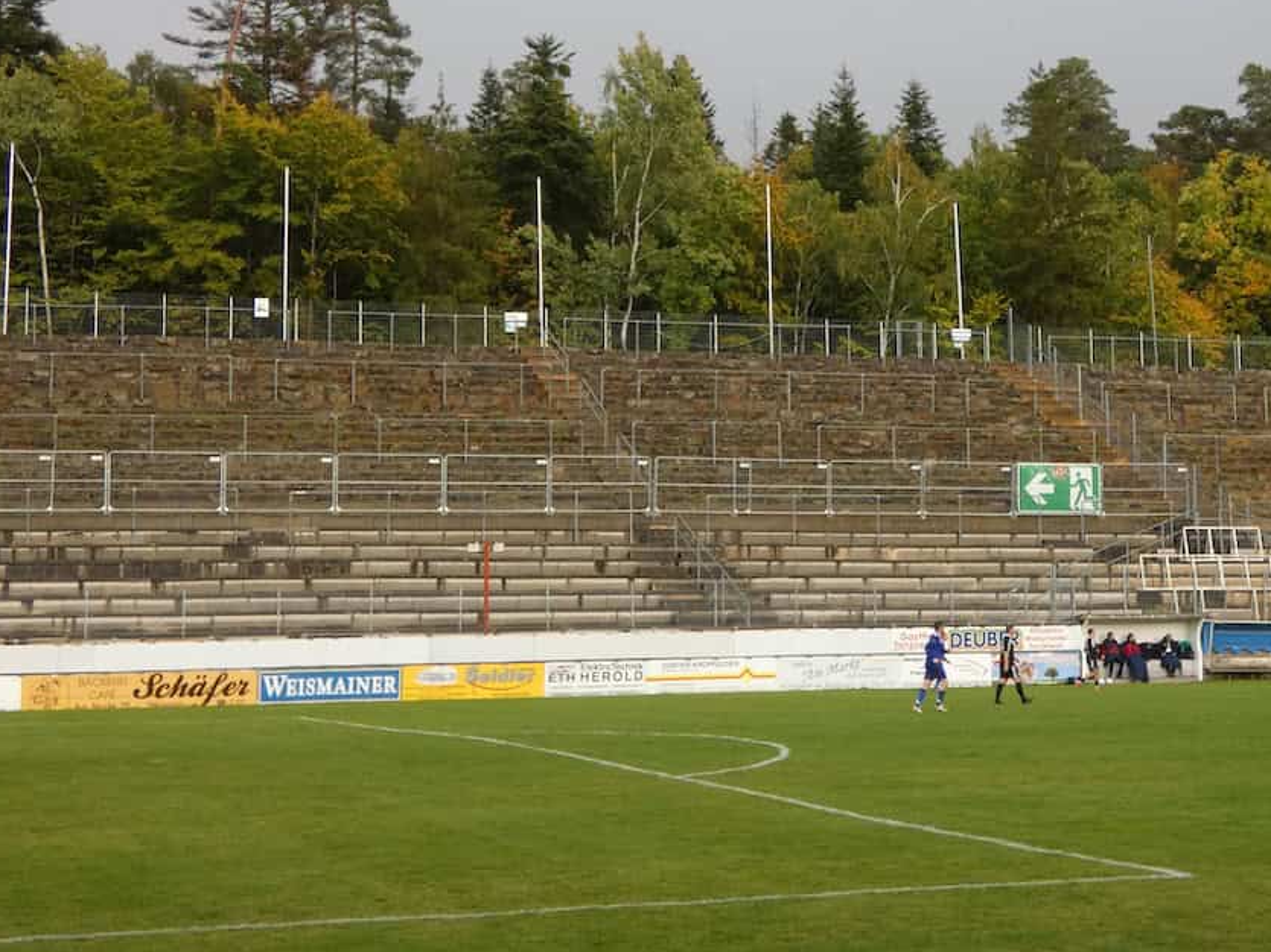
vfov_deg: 21.2
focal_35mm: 69
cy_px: 301
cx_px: 849
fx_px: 2533
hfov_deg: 28.0
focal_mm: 8.6
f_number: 3.8
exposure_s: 1/250
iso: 200
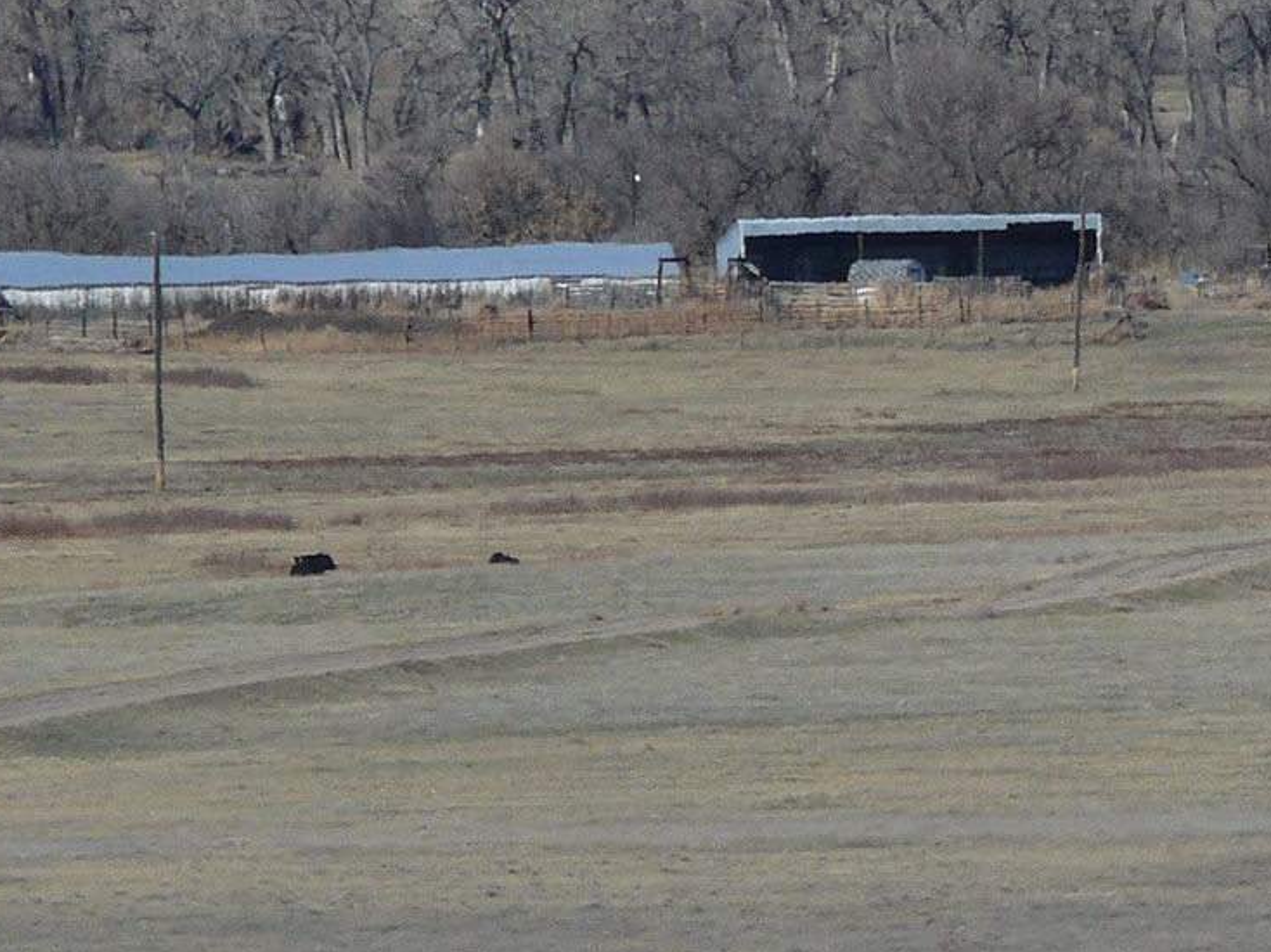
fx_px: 34429
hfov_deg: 2.1
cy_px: 682
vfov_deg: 1.6
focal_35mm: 938
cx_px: 1254
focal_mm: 71
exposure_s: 1/500
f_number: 7.1
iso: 100
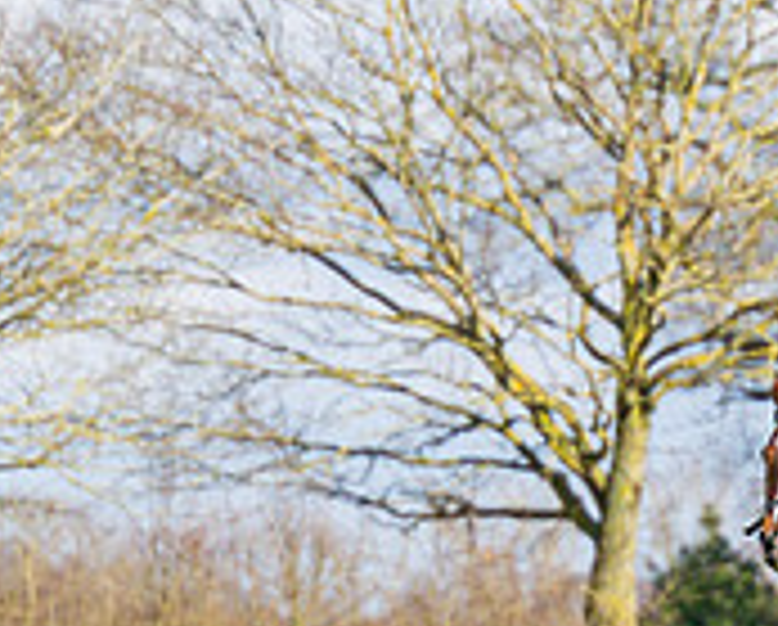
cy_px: 452
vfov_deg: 2.1
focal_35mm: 728
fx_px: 16791
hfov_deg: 2.6
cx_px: 1334
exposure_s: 1/4000
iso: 400
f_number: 4
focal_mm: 140
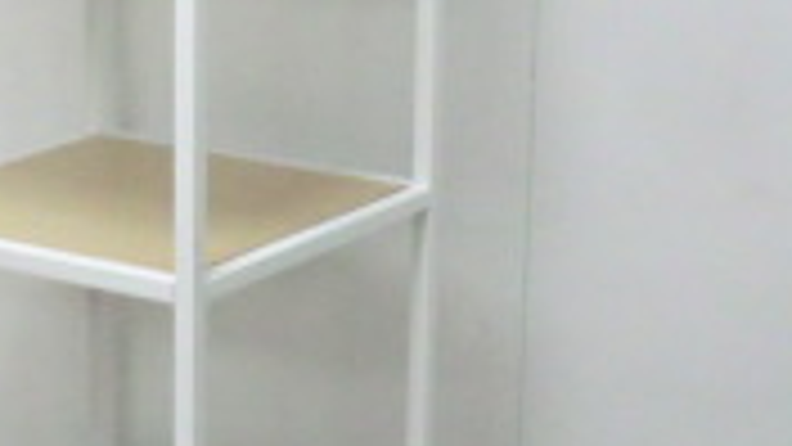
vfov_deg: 11.3
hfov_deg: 19.8
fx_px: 2247
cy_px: 104
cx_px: 176
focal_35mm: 107
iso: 500
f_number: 3.2
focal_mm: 4.9
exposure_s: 1/60
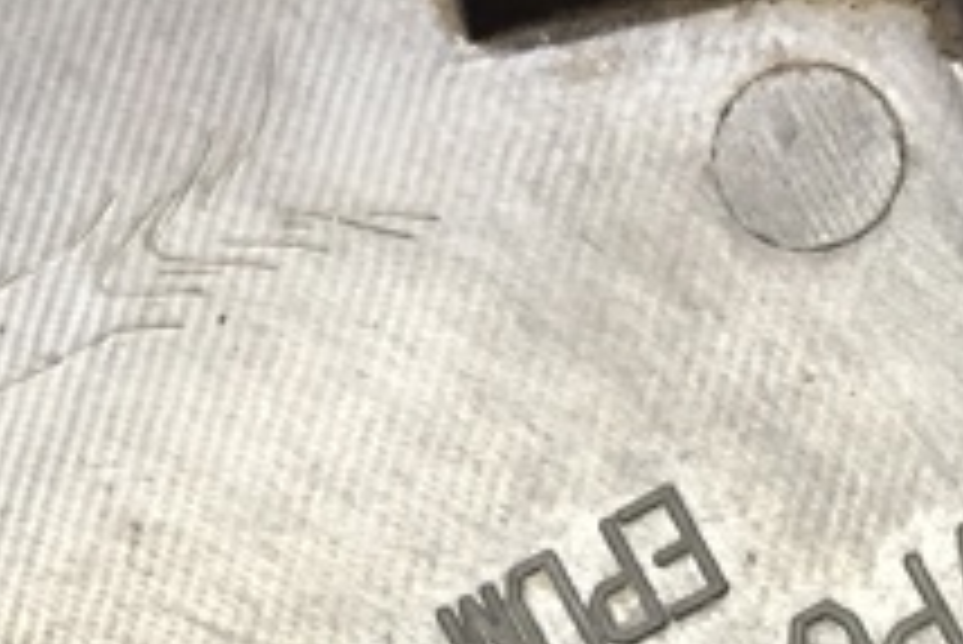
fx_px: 2409
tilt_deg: -56.3
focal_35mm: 90
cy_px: 1067
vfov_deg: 13.9
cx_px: 693
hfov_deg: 22.4
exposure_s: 1/33
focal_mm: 4.15
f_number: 2.2
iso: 200
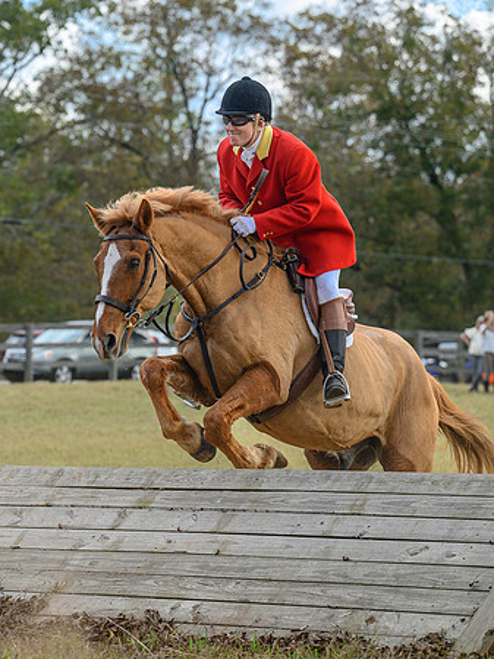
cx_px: 49
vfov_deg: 11.5
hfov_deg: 8.6
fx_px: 3272
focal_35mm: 172
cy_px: 333
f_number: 3.5
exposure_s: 1/1000
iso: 640
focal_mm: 102
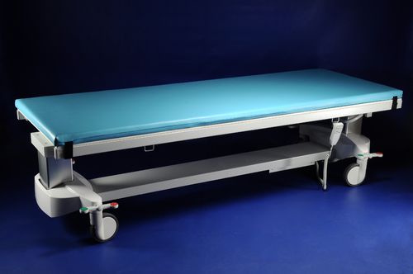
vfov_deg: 26.4
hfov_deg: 38.9
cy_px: 137
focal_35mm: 51
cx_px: 206
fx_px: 584
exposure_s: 2.5
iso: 100
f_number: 20
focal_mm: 34
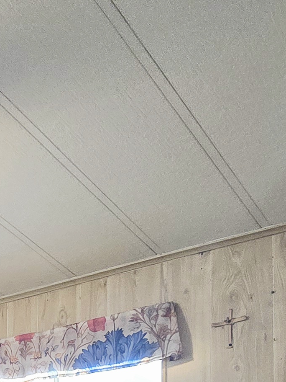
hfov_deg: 21.1
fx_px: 628
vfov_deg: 28.1
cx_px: -160
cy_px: 492
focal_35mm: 57
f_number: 2.2
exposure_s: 1/60.2
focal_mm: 2.2
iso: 160
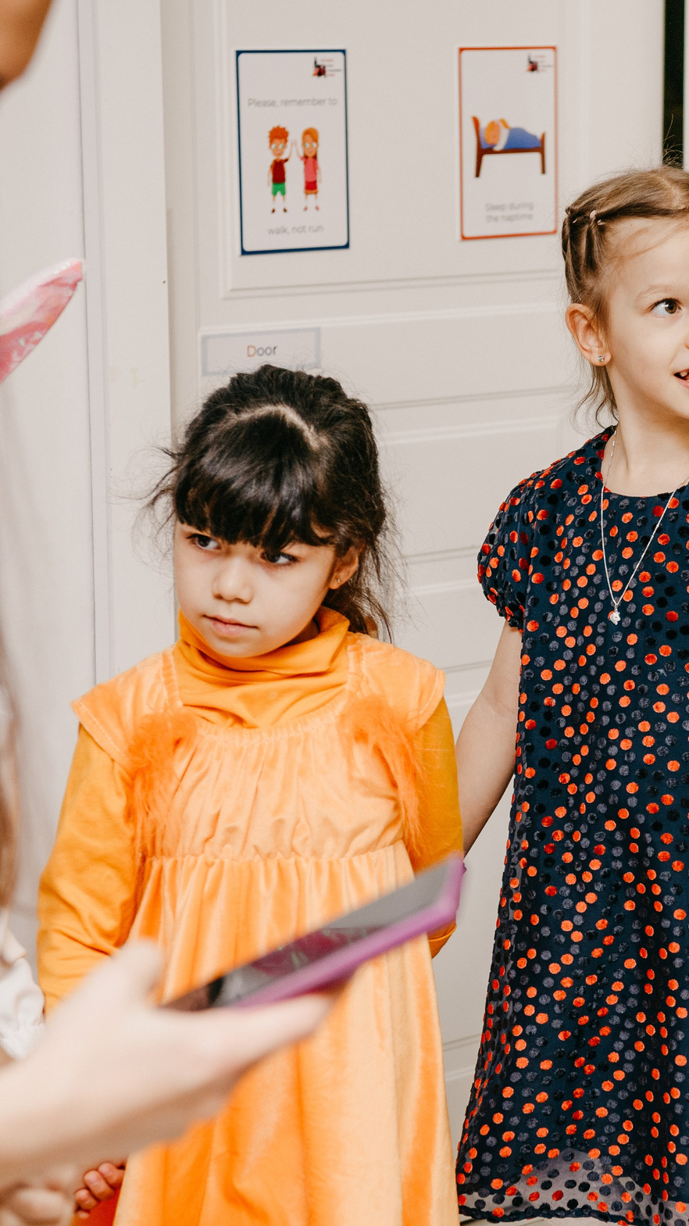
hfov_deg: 11.3
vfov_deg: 20.2
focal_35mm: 106
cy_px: 633
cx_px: 680
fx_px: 3444
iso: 250
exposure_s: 1/160
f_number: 4.5
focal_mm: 62
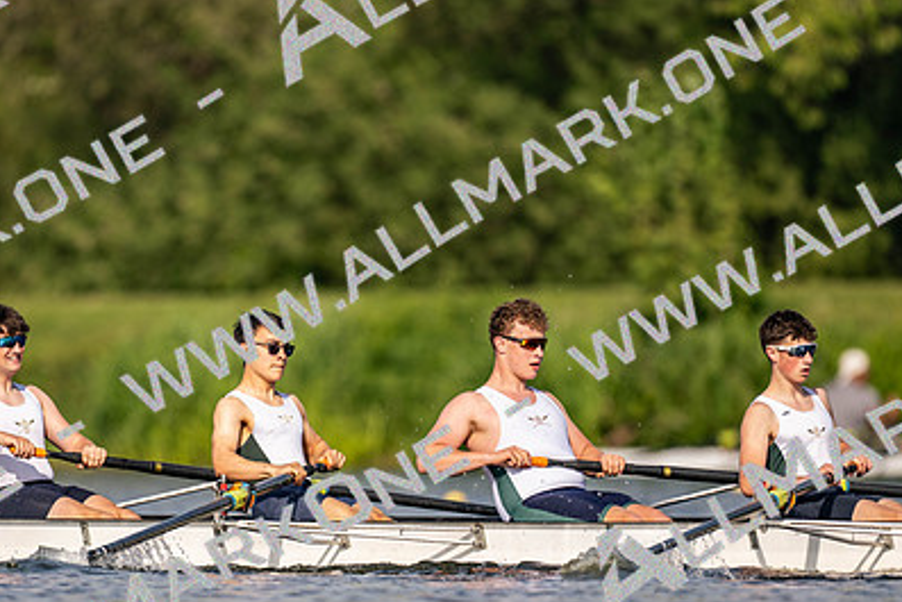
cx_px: 402
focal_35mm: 877
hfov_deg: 2.4
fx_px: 21981
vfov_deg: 1.6
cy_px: 419
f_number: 4
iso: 250
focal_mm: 600
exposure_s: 1/2500
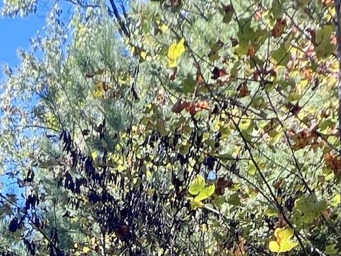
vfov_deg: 13.1
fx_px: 729
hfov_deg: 25.6
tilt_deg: -0.9
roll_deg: -0.1
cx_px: 40
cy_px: 663
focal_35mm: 74
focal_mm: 1.57
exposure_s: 1/99
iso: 32
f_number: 1.8
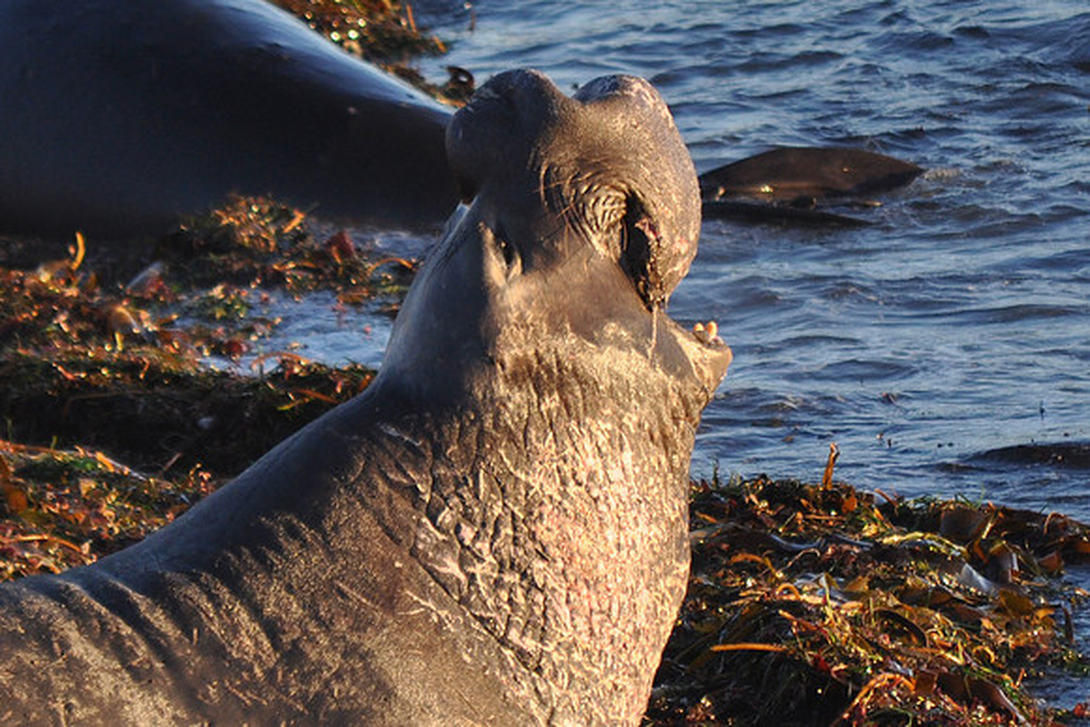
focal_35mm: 300
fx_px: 9085
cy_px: 364
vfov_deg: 4.6
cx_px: 545
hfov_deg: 6.9
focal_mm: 200
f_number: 5.6
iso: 400
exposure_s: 1/320
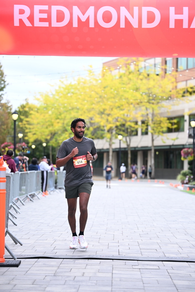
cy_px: 146
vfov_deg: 21.9
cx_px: 98
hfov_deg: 14.7
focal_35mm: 93
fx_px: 755
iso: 640
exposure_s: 1/1600
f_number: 2.8
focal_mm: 93
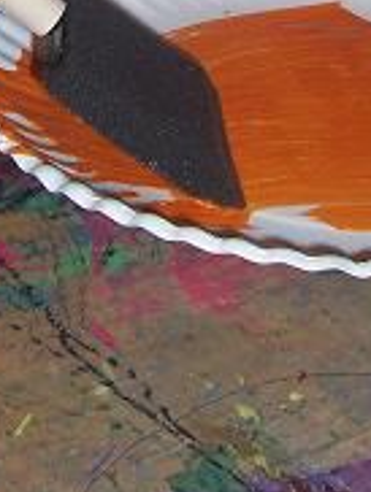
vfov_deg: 17.8
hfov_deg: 14.4
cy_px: -151
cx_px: 175
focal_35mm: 103
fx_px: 1468
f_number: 2.8
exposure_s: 1/60
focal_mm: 5.6
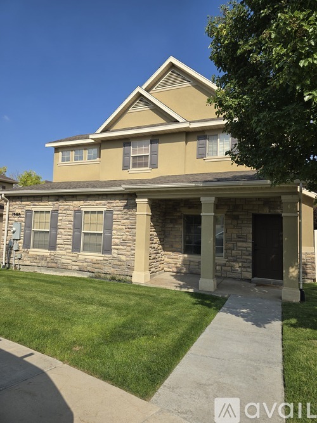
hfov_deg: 58.9
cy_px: 212
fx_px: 281
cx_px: 158
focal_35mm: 23
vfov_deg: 73.9
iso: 12
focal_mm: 6.3
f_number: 1.7
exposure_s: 1/944
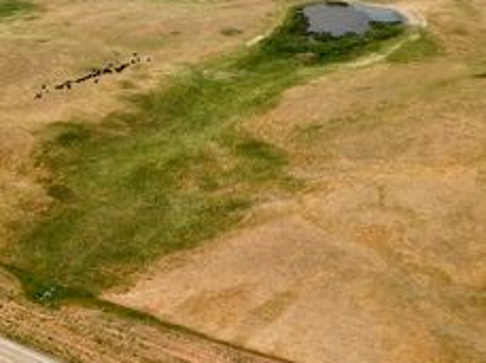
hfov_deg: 38.7
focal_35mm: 49
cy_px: 158
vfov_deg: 29.6
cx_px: 186
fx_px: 687
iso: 100
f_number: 2.2
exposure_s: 1/1953
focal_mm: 4.7
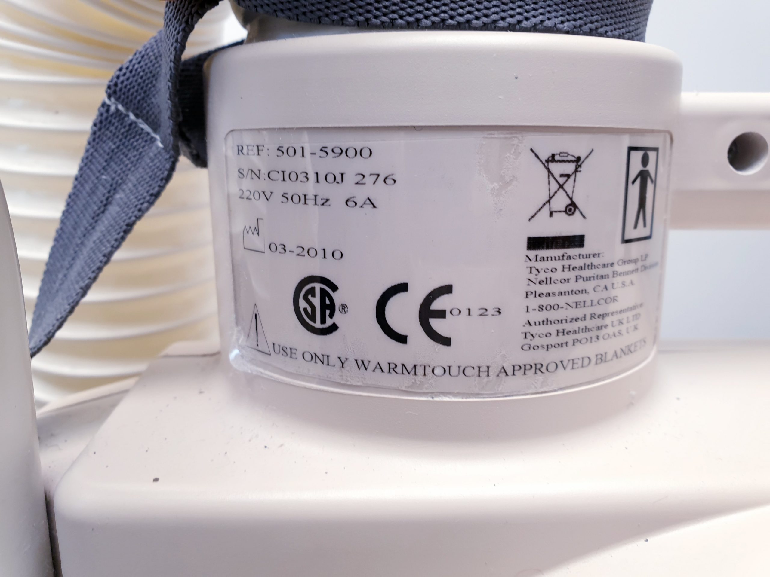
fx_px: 578
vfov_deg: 53.1
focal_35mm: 26
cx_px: 385
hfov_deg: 67.3
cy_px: 288
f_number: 2.4
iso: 64
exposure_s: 1/50
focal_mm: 4.3
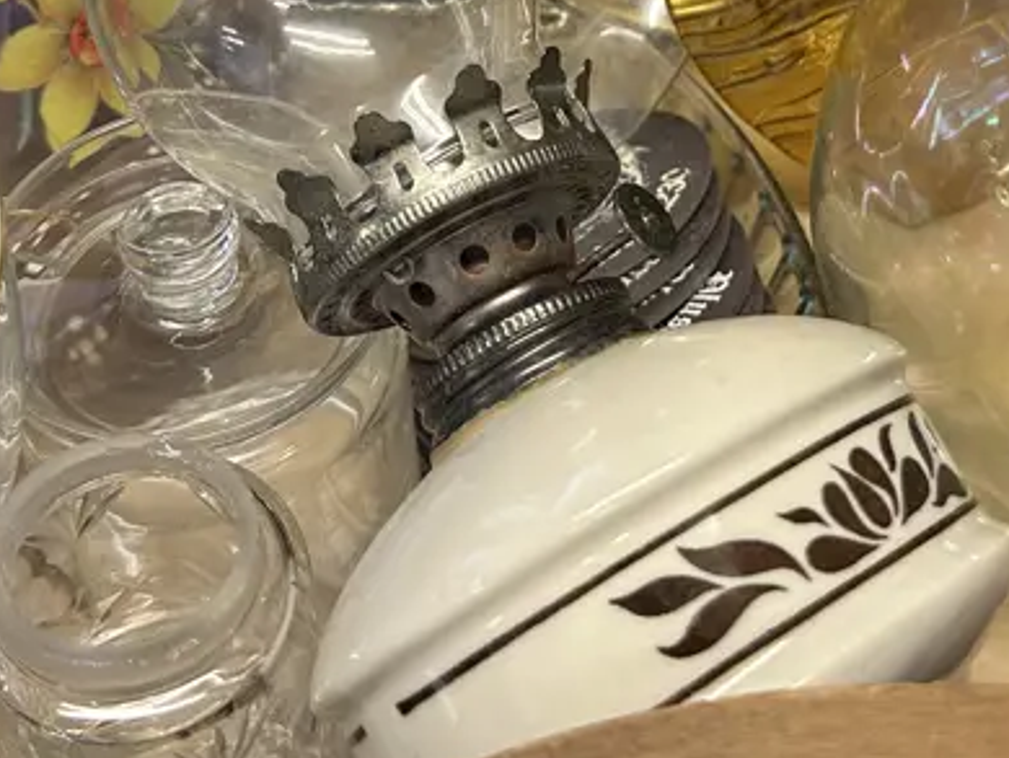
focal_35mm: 63
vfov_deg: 22.7
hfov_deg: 30.4
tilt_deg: -45.9
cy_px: 67
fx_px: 1837
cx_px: 711
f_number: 1.78
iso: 200
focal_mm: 6.86
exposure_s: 1/100
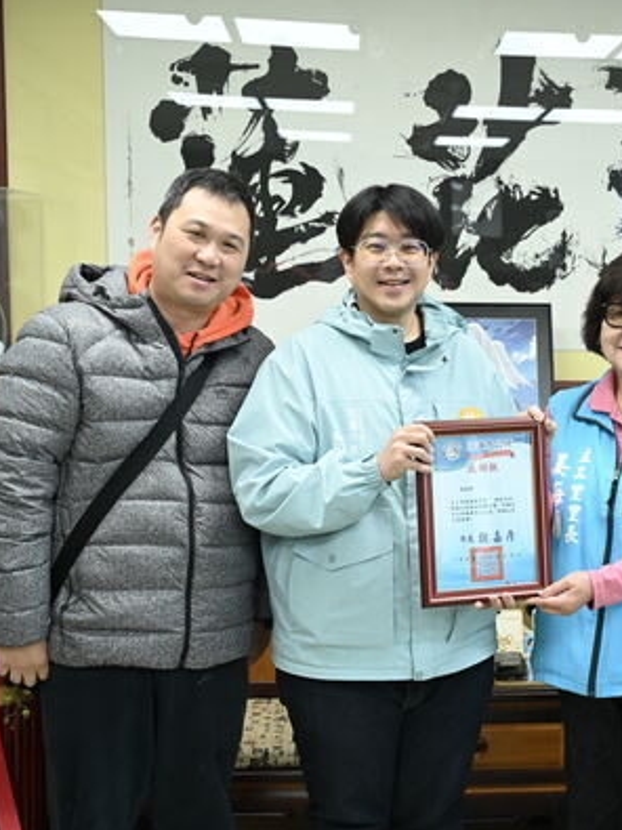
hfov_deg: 26.6
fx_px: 1294
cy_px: 412
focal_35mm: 54
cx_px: 485
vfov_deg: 35.6
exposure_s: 1/200
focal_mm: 37
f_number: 4
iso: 2000
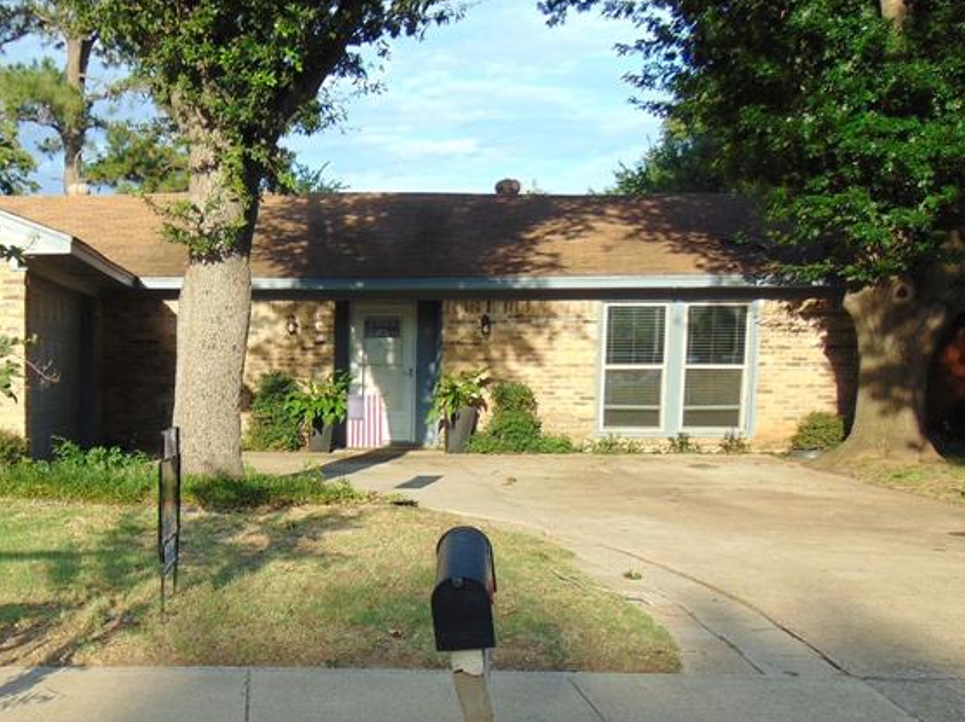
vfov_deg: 31.1
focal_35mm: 46
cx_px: 198
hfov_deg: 39.7
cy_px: 521
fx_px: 1282
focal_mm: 4.5
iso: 80
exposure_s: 1/400
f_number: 3
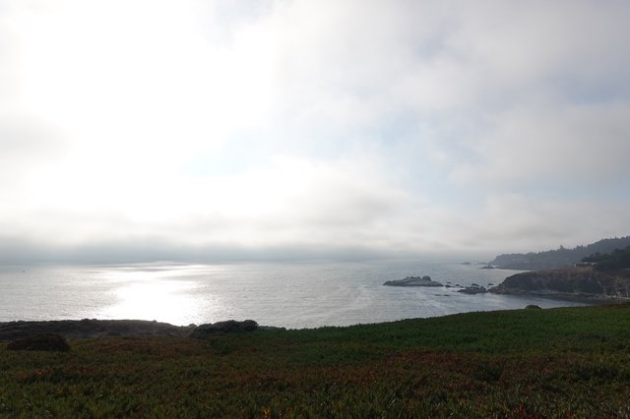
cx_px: 315
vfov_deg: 53.1
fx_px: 420
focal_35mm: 24
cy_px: 210
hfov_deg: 73.8
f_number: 5
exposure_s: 1/1000
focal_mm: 9
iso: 100
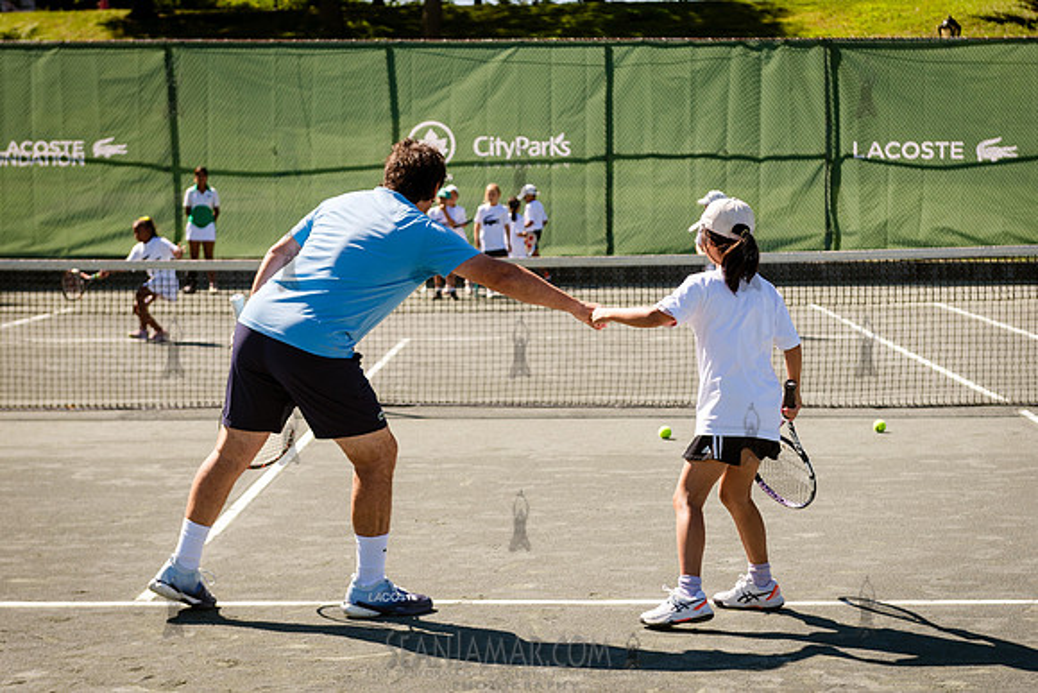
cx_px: 493
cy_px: 288
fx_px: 2338
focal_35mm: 81
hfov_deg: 25.0
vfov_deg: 16.8
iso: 200
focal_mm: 66
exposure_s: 1/1250
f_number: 4
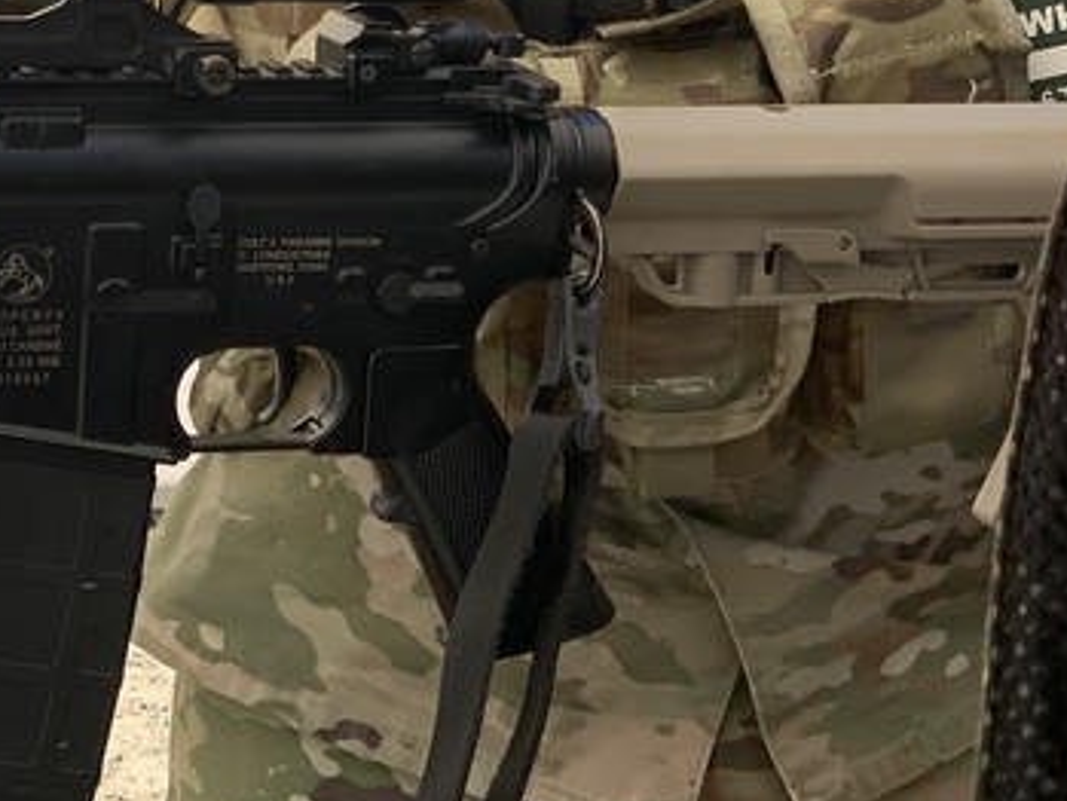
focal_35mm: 143
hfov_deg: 13.6
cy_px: 79
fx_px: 4409
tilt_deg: -7.7
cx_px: 24
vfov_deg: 10.3
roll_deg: -0.6
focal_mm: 6
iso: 16
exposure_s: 1/210
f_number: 2.4
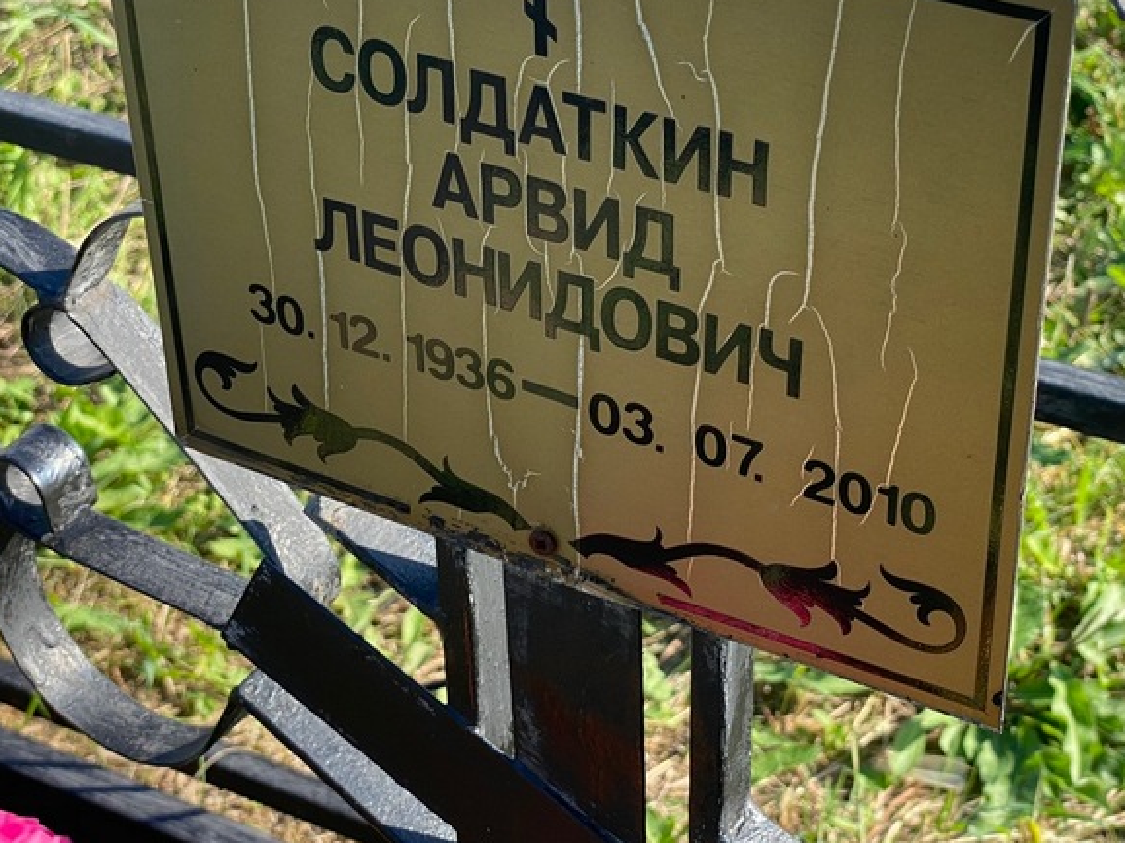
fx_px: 2339
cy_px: 321
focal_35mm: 72
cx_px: 666
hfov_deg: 27.0
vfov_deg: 20.4
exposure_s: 1/533
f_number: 2
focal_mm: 6
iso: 20
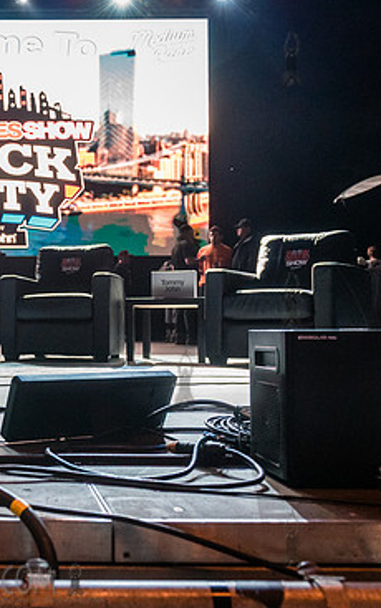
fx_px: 680
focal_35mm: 41
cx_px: -15
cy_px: 311
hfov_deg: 28.9
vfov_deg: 48.2
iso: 5000
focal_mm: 24
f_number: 4
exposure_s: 1/320
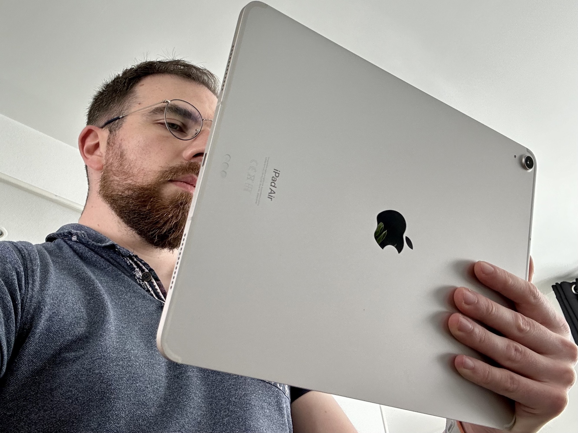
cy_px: 216
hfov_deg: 60.0
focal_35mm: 30
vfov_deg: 46.8
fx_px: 501
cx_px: 289
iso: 64
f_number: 1.9
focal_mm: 2.69
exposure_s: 1/111
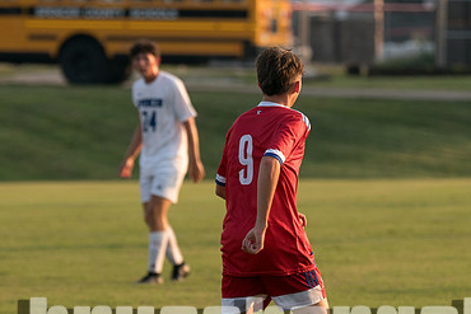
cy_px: 207
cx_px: 247
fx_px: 4515
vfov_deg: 4.0
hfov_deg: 6.0
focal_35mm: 345
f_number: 2.8
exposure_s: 1/1250
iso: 250
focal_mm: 129
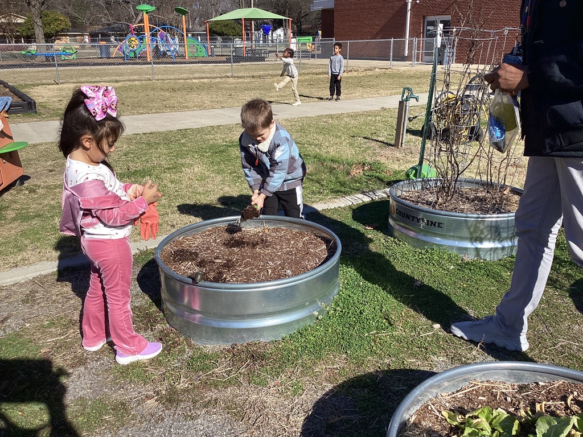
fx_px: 522
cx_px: 292
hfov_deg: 58.4
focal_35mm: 31
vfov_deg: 45.4
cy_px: 218
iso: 25
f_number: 2.4
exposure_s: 1/1381
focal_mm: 3.3
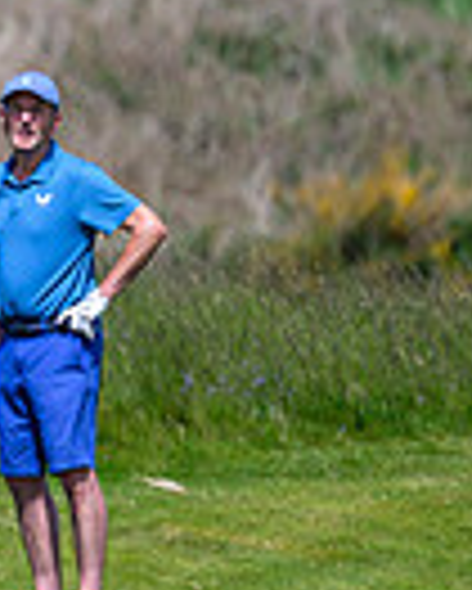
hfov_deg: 0.7
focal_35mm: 2323
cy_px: 124
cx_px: -625
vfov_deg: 0.8
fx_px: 40516
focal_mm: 560
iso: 500
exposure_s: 1/4000
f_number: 4.5
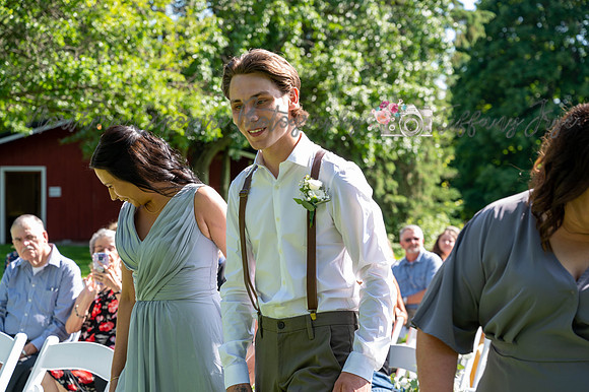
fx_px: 1145
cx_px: 294
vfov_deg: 19.4
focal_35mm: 70
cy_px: 196
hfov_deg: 28.9
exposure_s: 1/250
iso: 200
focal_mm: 70
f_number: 4.5
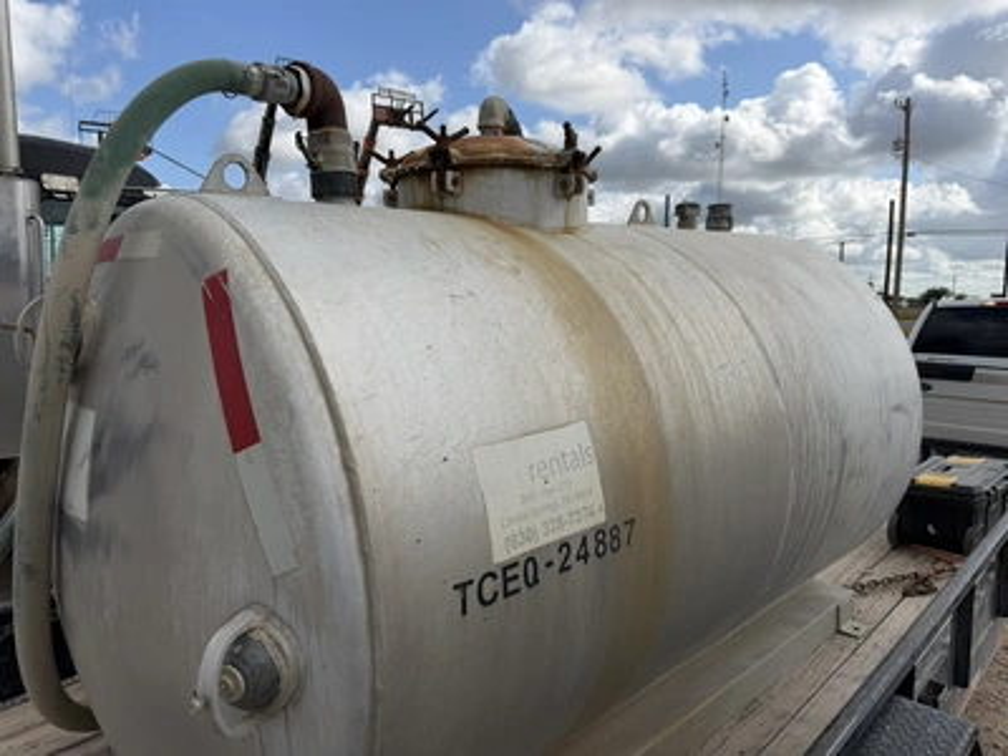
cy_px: 378
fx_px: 699
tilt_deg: -1.1
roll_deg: -0.7
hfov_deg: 71.6
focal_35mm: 24
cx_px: 504
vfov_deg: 56.8
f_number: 1.78
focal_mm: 6.76
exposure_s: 1/7353
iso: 80
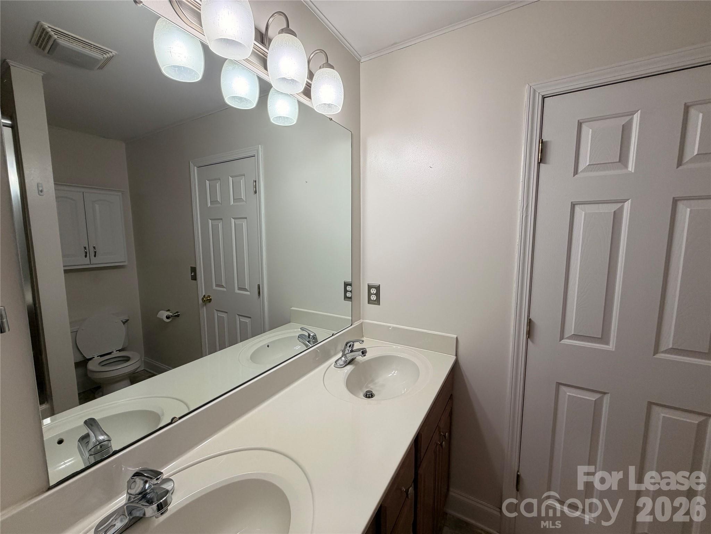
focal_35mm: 14
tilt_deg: -5.9
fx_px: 288
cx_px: 356
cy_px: 267
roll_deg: +1.4
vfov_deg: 85.7
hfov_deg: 102.1
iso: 125
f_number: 2.2
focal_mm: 2.22
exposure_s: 1/120
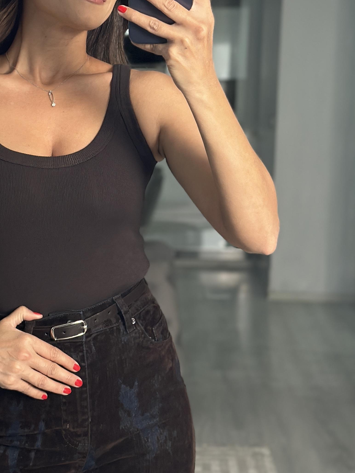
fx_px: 1285
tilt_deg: -16.3
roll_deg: -0.4
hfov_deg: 15.6
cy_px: 153
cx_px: 75
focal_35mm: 94
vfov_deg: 20.8
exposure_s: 1/50
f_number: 1.78
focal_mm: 6.86
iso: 200
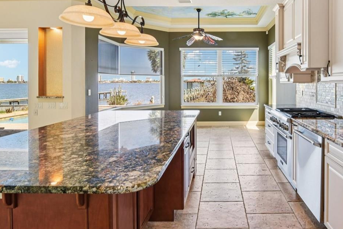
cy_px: 87
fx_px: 229
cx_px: 221
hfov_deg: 72.1
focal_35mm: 24
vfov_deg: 52.6
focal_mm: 14
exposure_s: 1/100
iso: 400
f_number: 8
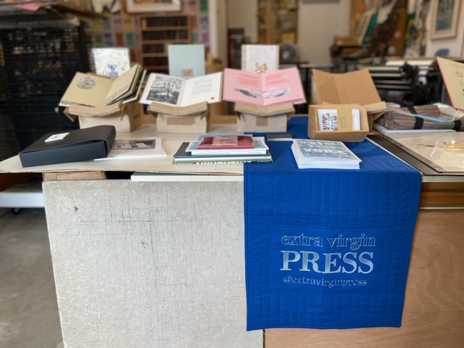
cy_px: 174
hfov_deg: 67.3
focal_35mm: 26
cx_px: 232
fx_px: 349
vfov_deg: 53.1
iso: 50
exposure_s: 1/120
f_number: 1.6
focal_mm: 5.1
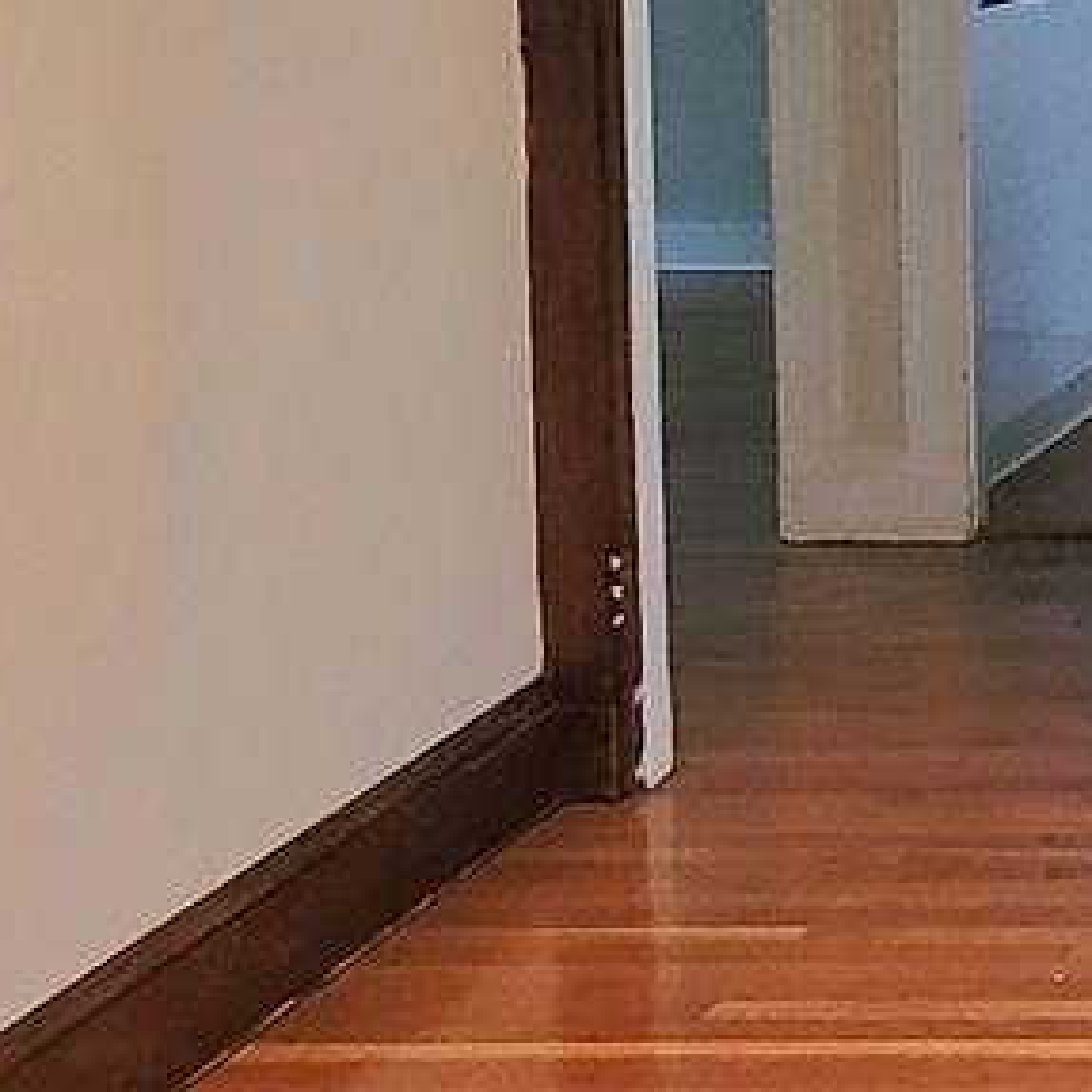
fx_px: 2927
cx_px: 2024
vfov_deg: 20.7
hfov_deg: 17.0
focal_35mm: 82
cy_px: 118
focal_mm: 2.2
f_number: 2.2
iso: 250
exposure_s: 1/60.2
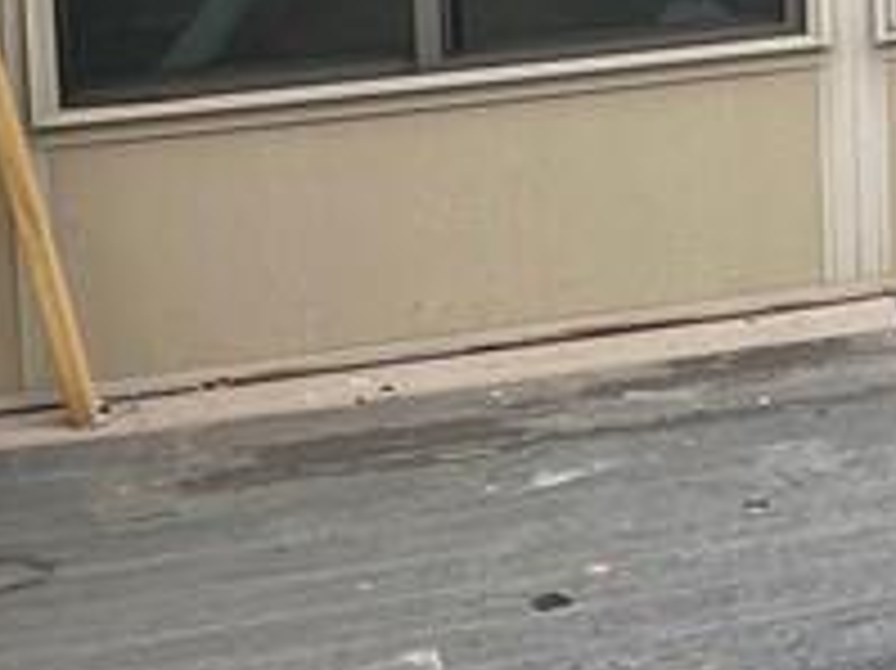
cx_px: 1819
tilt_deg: -2.9
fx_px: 3466
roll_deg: +0.7
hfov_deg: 12.8
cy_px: -454
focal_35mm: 134
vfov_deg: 10.5
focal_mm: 4.2
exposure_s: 1/186
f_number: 1.6
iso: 32
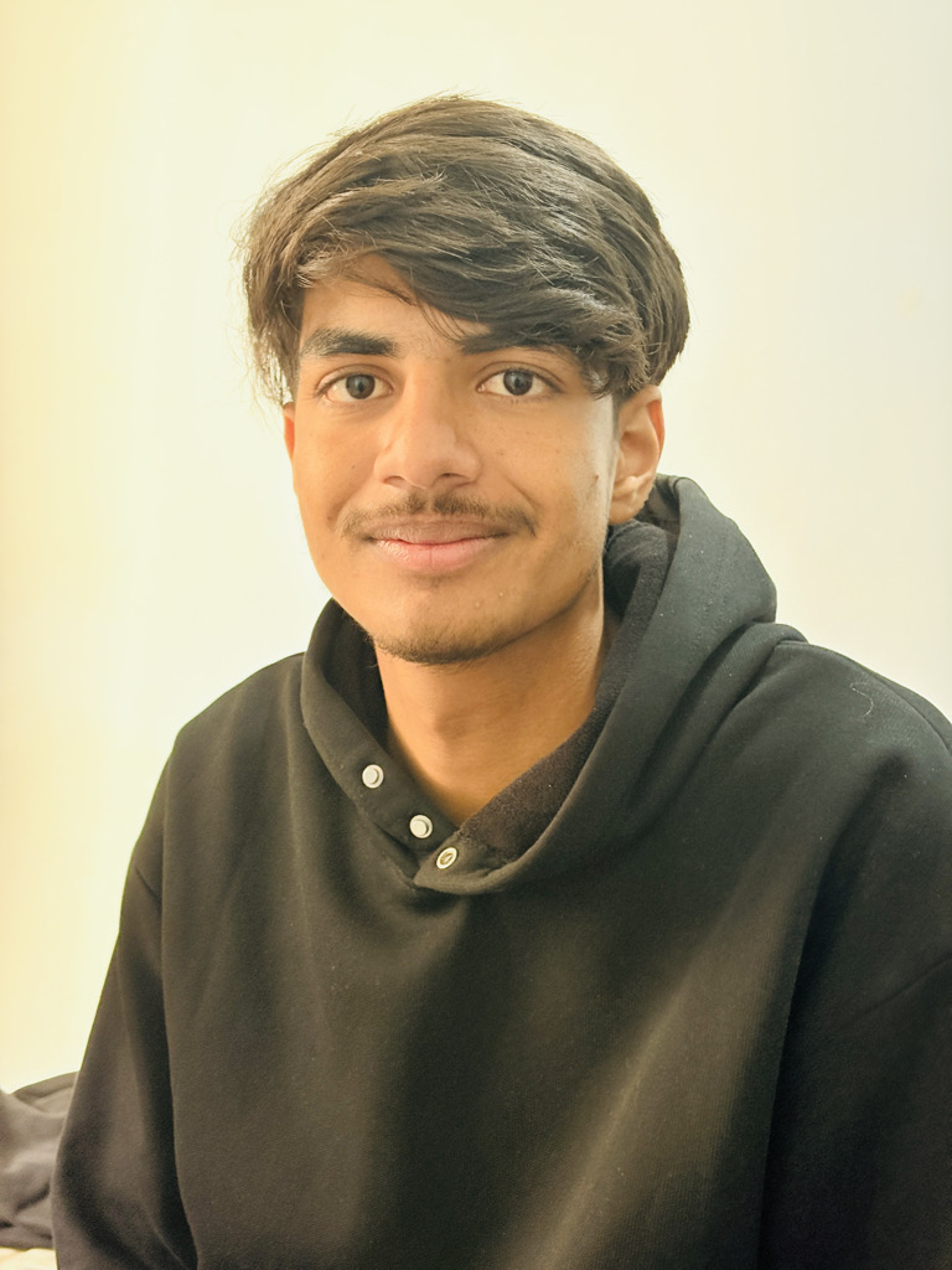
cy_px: 635
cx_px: 476
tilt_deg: +5.6
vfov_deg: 36.8
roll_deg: -4.4
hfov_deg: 28.0
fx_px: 1907
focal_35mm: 52
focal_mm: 5.96
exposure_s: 1/40
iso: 320
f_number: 1.6
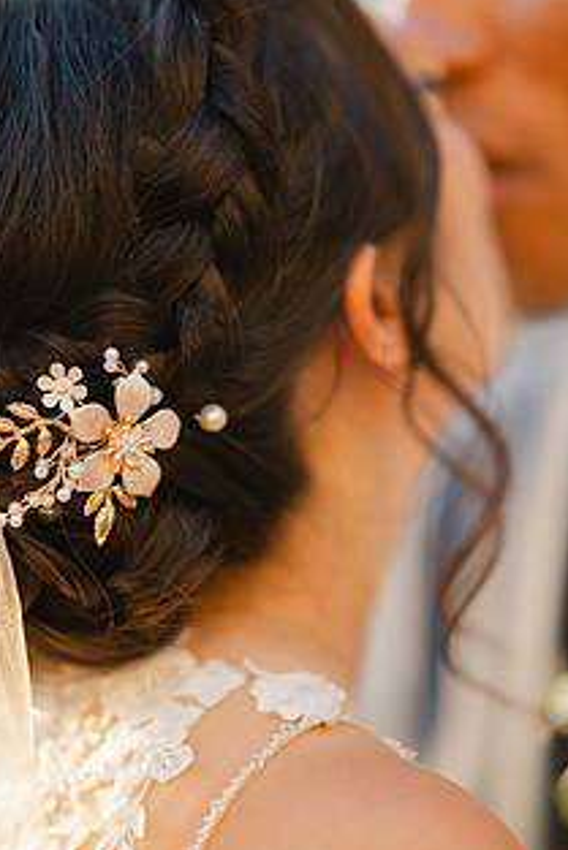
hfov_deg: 9.1
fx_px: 3569
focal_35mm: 151
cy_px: 413
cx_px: 304
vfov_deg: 13.6
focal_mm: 105
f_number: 1.4
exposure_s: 1/320
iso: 64
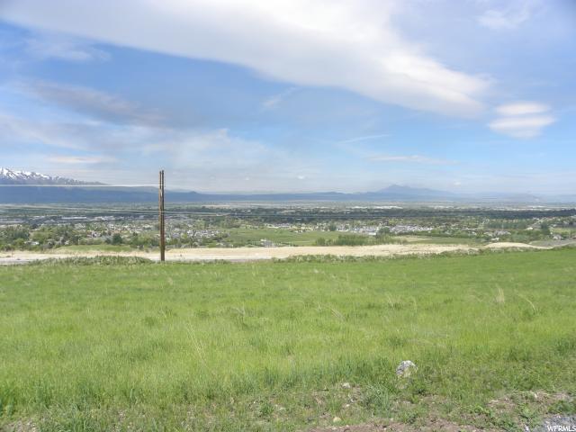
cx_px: 288
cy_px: 216
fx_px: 433
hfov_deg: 67.3
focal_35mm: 26
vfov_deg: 53.1
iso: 64
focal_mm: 4.6
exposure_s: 1/310
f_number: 5.6
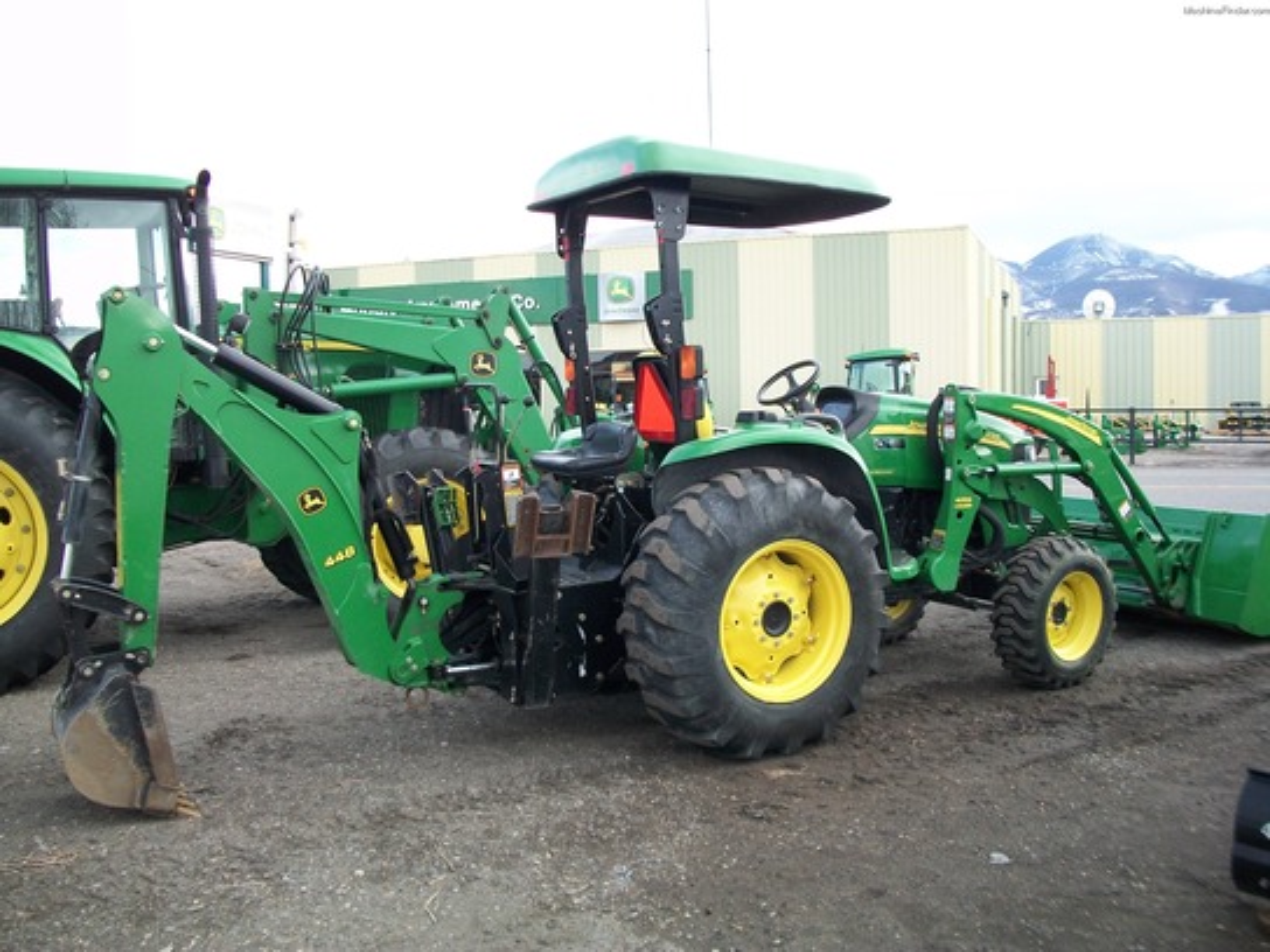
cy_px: 476
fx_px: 1174
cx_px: 635
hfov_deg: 56.8
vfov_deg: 44.2
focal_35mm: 32
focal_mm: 5.7
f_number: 2.9
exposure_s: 1/160
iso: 80
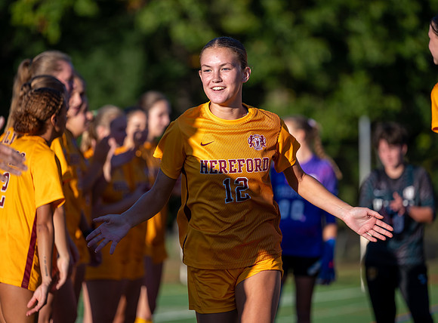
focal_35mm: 185
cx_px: 219
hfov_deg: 10.8
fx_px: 2323
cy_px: 150
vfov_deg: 8.0
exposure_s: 1/2000
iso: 90
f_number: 2.8
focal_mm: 155
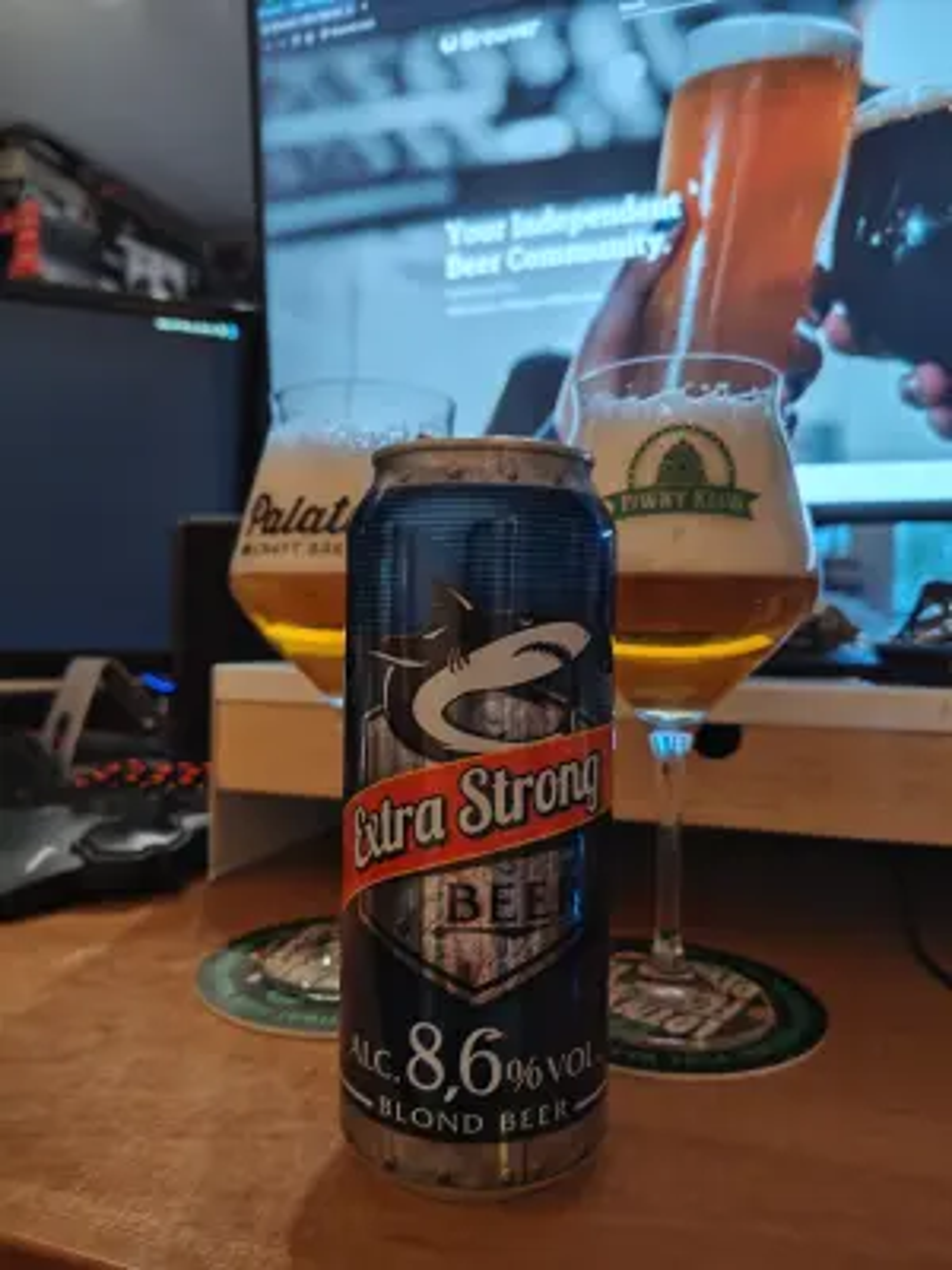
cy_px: 635
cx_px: 476
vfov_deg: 73.9
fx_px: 843
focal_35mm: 23
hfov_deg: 58.9
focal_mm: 5.56
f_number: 1.88
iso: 775
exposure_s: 1/10
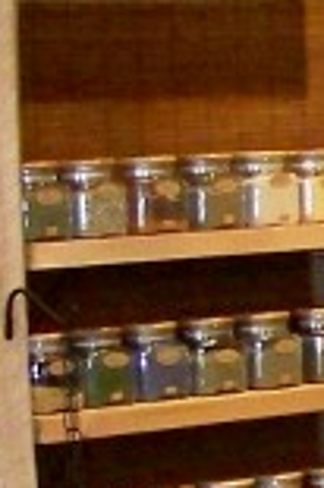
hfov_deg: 5.4
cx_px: 661
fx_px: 3355
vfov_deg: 8.3
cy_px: 378
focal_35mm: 248
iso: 200
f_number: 2.8
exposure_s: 1/30
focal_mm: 5.85
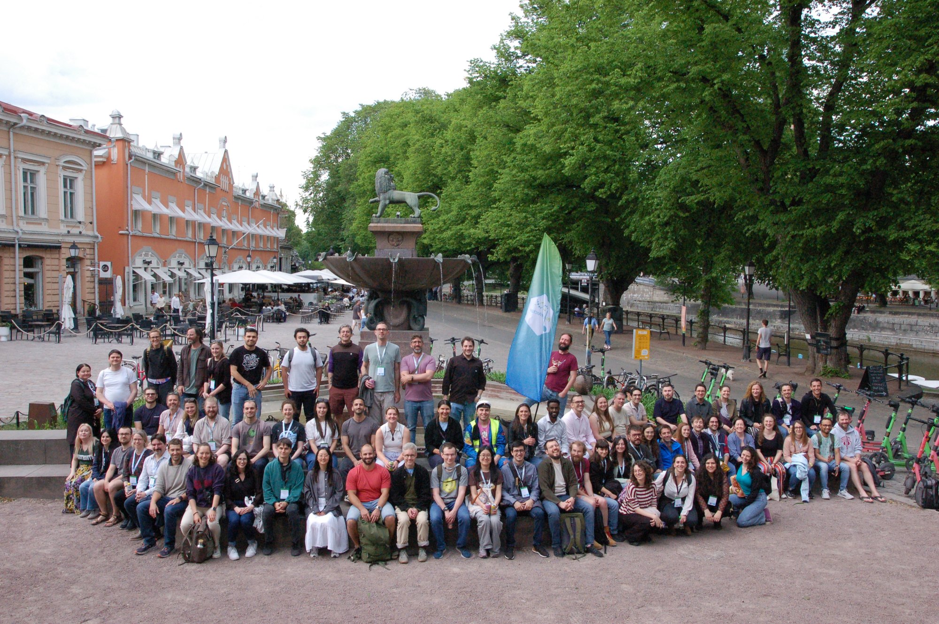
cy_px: 312
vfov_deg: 39.9
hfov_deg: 57.3
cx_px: 470
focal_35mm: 33
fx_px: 860
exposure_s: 1/125
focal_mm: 22
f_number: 14
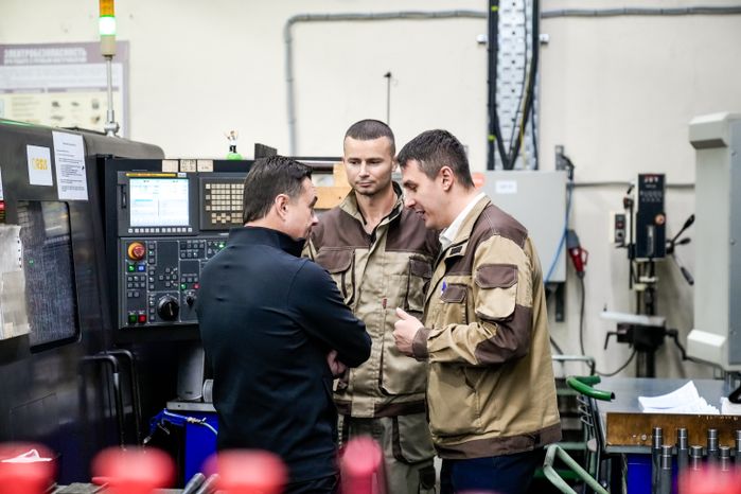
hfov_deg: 28.8
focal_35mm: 70
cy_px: 247
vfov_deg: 19.5
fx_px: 1441
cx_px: 370
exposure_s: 1/200
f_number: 2.8
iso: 2500
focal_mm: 70
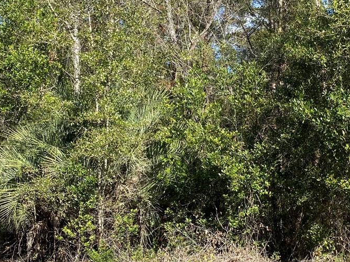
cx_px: 293
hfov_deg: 30.2
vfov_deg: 23.6
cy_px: 120
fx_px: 627
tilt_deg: +6.2
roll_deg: +0.1
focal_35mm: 62
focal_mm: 4.25
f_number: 1.8
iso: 32
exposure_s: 1/1135
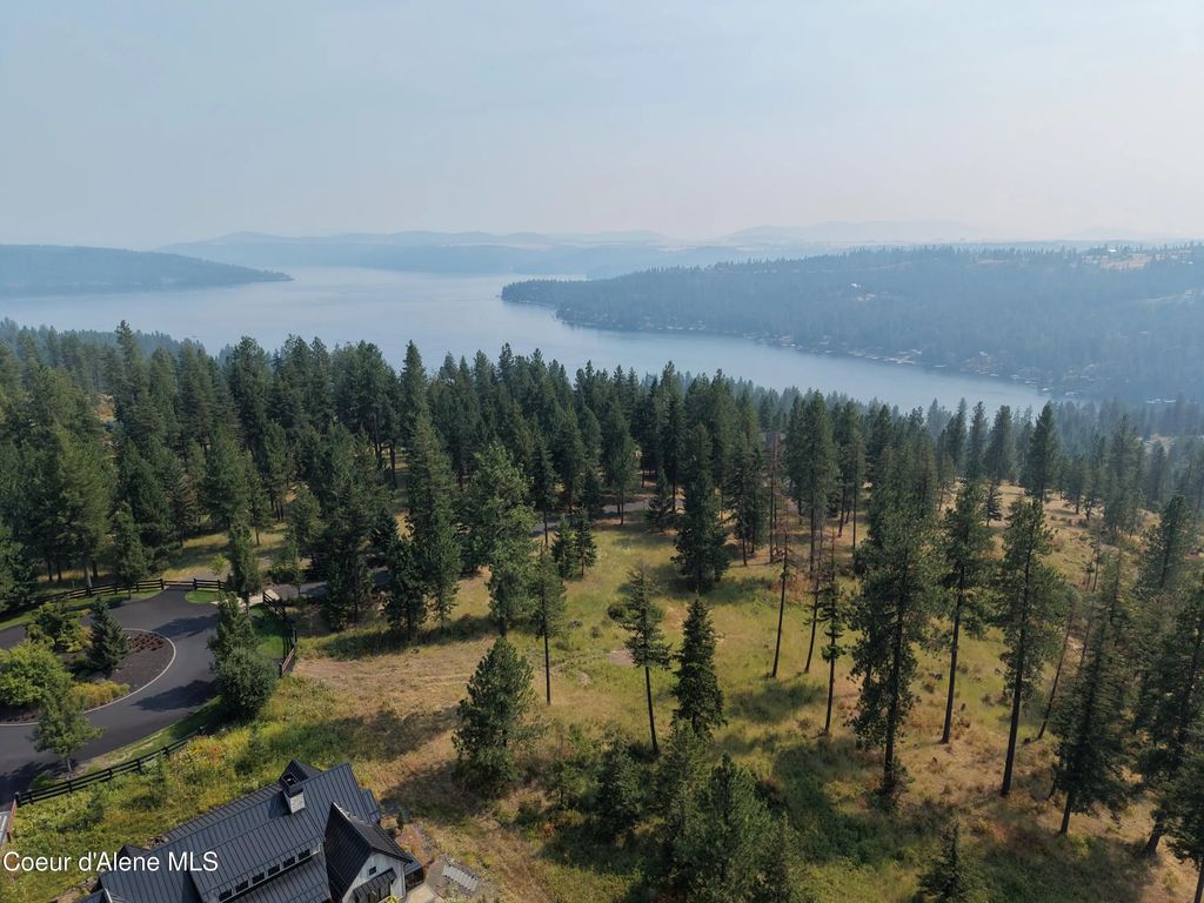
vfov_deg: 56.8
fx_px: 835
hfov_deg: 71.6
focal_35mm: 24
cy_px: 452
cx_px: 602
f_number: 1.8
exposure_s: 1/8000
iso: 400
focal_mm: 8.67
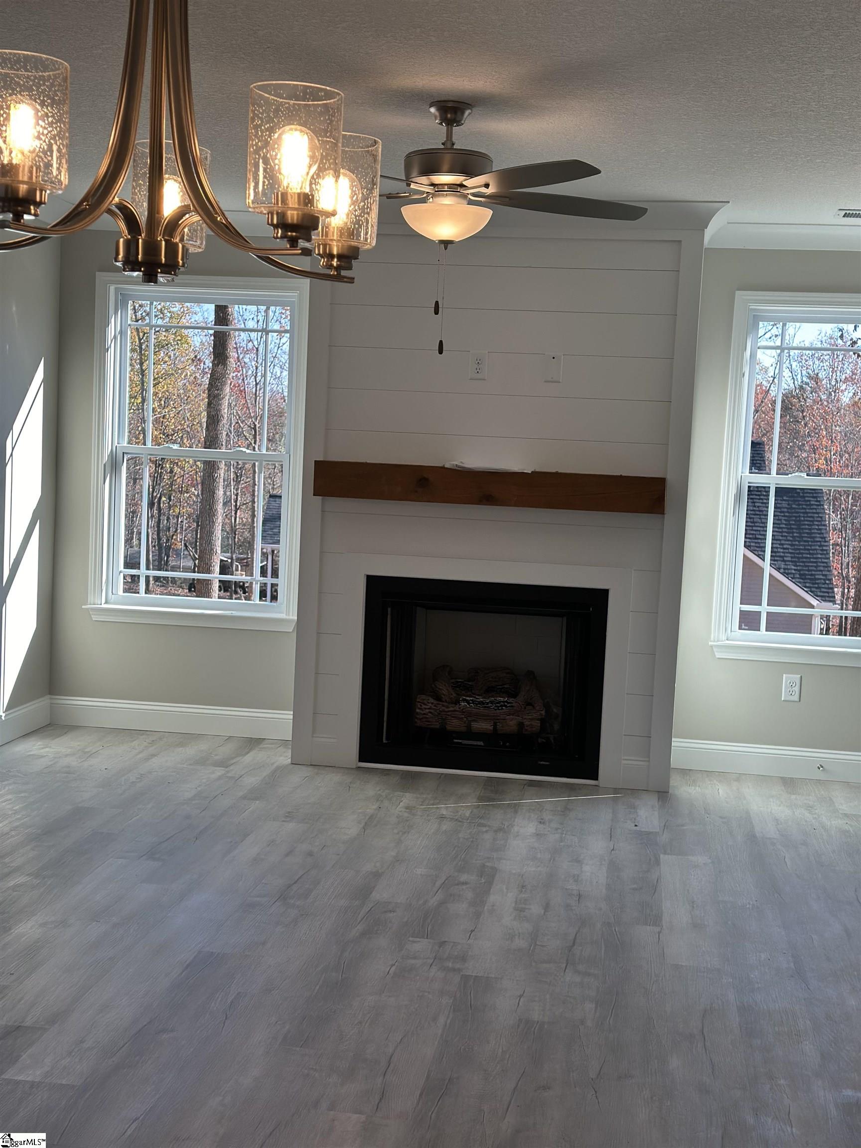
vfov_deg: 39.7
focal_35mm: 48
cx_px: 430
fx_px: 1592
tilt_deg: -5.2
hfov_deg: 30.3
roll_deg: -3.9
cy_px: 574
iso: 80
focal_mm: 6.86
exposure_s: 1/475
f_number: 1.78
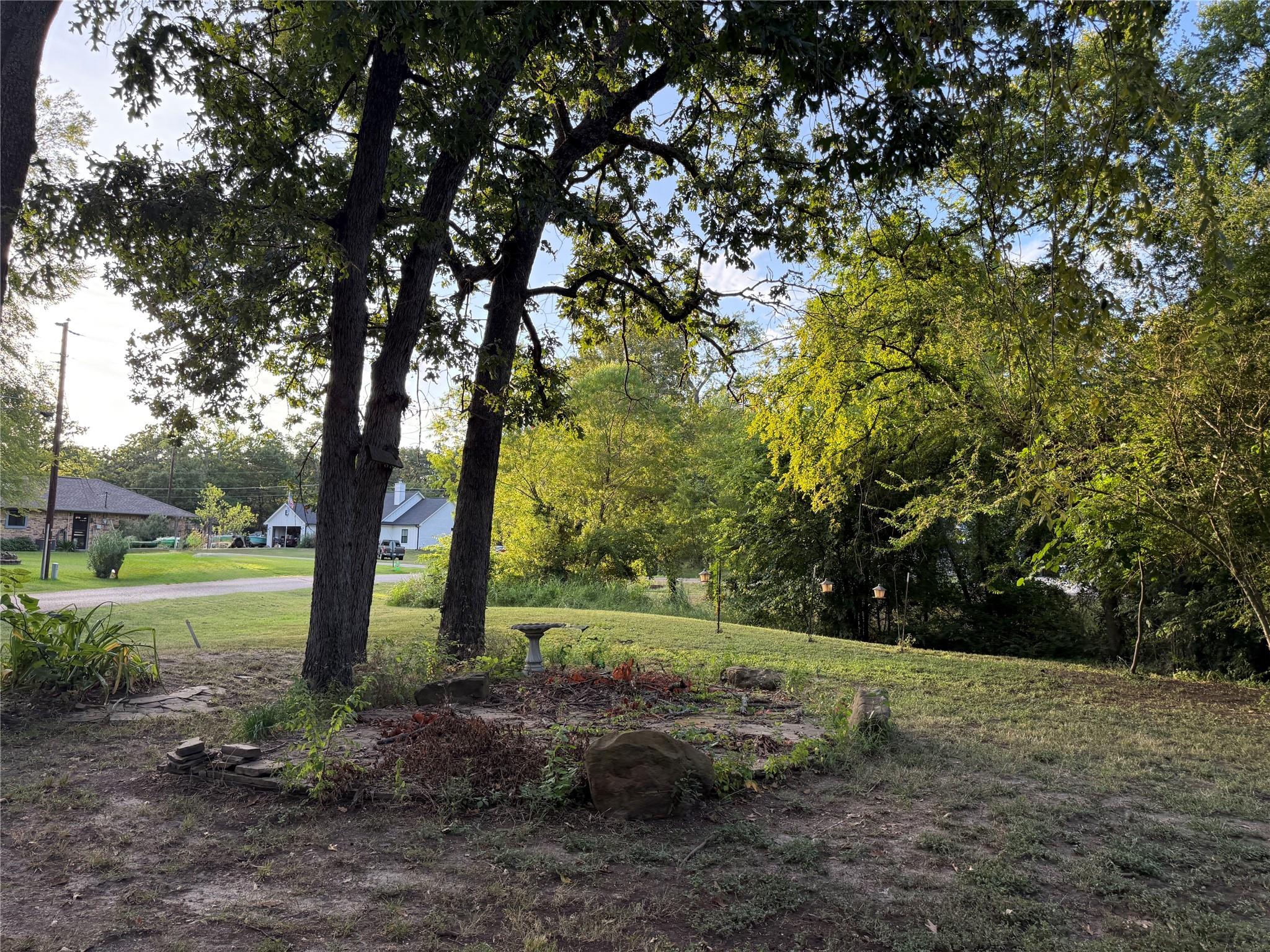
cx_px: 635
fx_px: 881
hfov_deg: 71.6
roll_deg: -2.5
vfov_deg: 56.8
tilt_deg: +7.4
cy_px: 476
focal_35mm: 24
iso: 100
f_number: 1.78
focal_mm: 6.76
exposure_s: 1/435
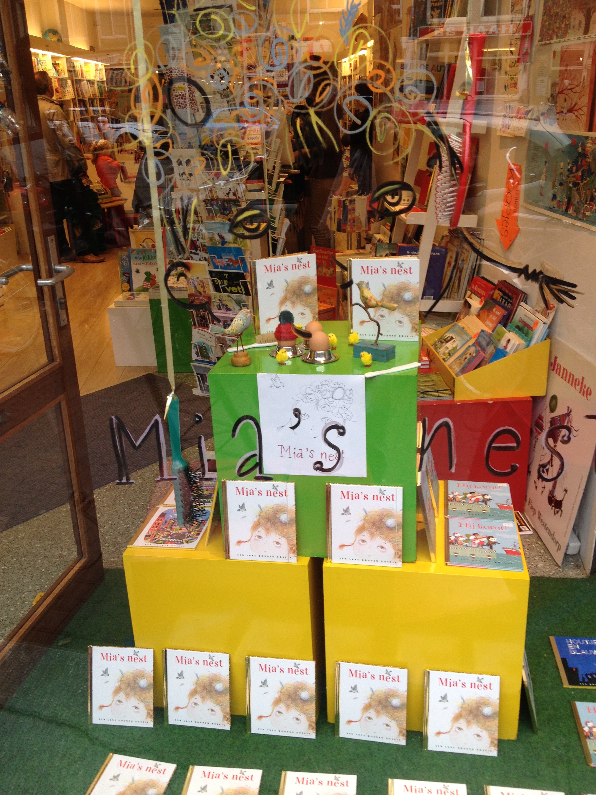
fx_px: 803
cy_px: 398
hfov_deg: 40.7
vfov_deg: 52.6
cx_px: 298
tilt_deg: -22.8
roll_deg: +2.3
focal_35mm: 35
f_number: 2.4
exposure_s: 1/60
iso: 64
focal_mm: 4.28
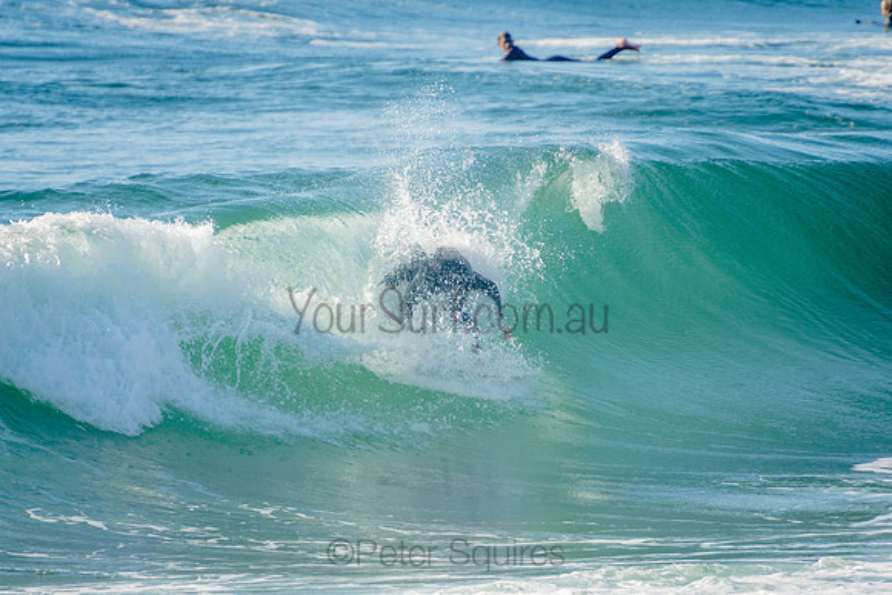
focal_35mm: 600
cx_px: 446
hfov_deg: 3.4
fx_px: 14869
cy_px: 298
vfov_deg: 2.3
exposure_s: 1/1250
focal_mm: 400
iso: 320
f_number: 5.6
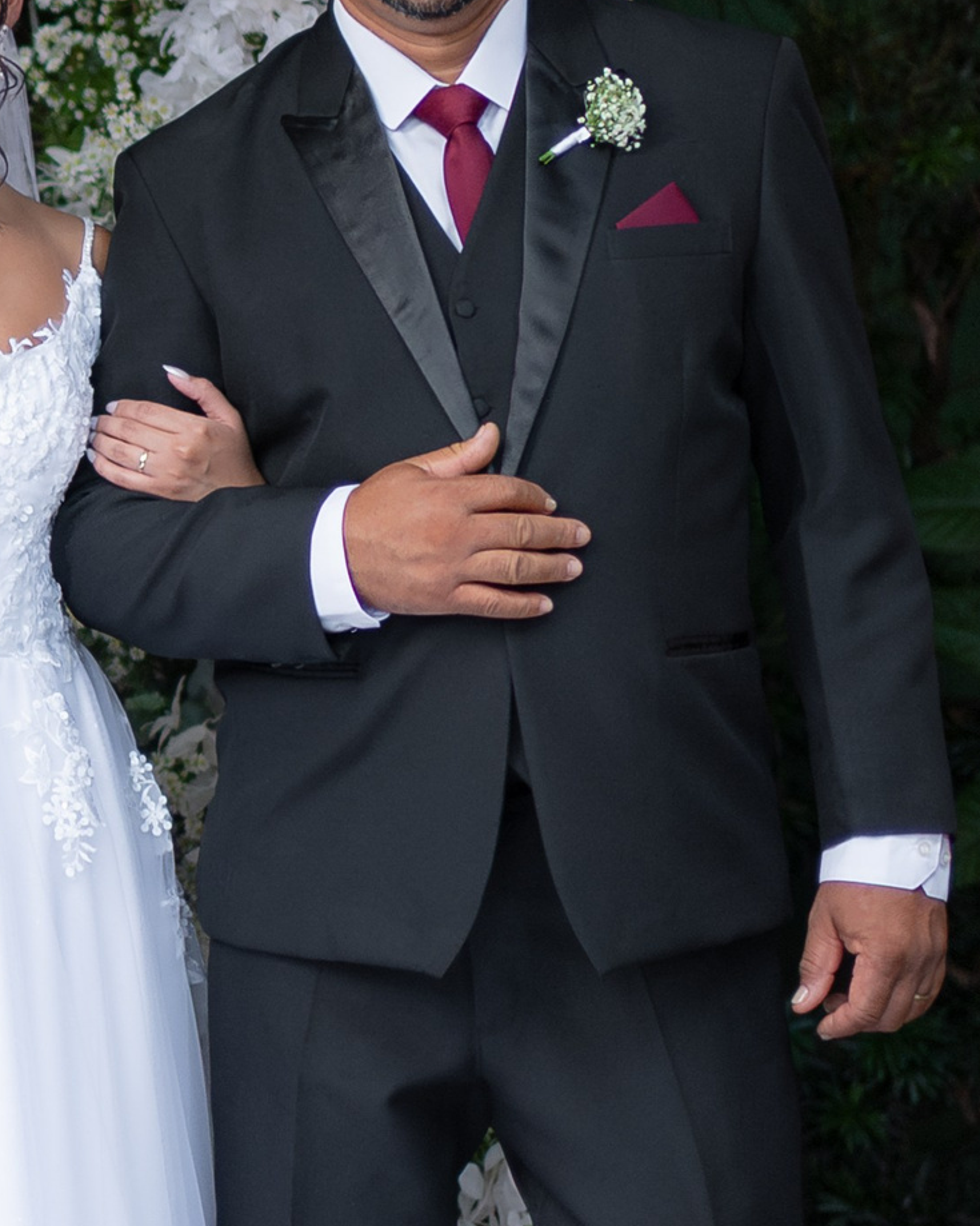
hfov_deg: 10.6
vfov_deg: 13.6
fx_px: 5113
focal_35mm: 141
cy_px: 285
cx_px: -423
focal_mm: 35
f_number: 1.4
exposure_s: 1/400
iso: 640
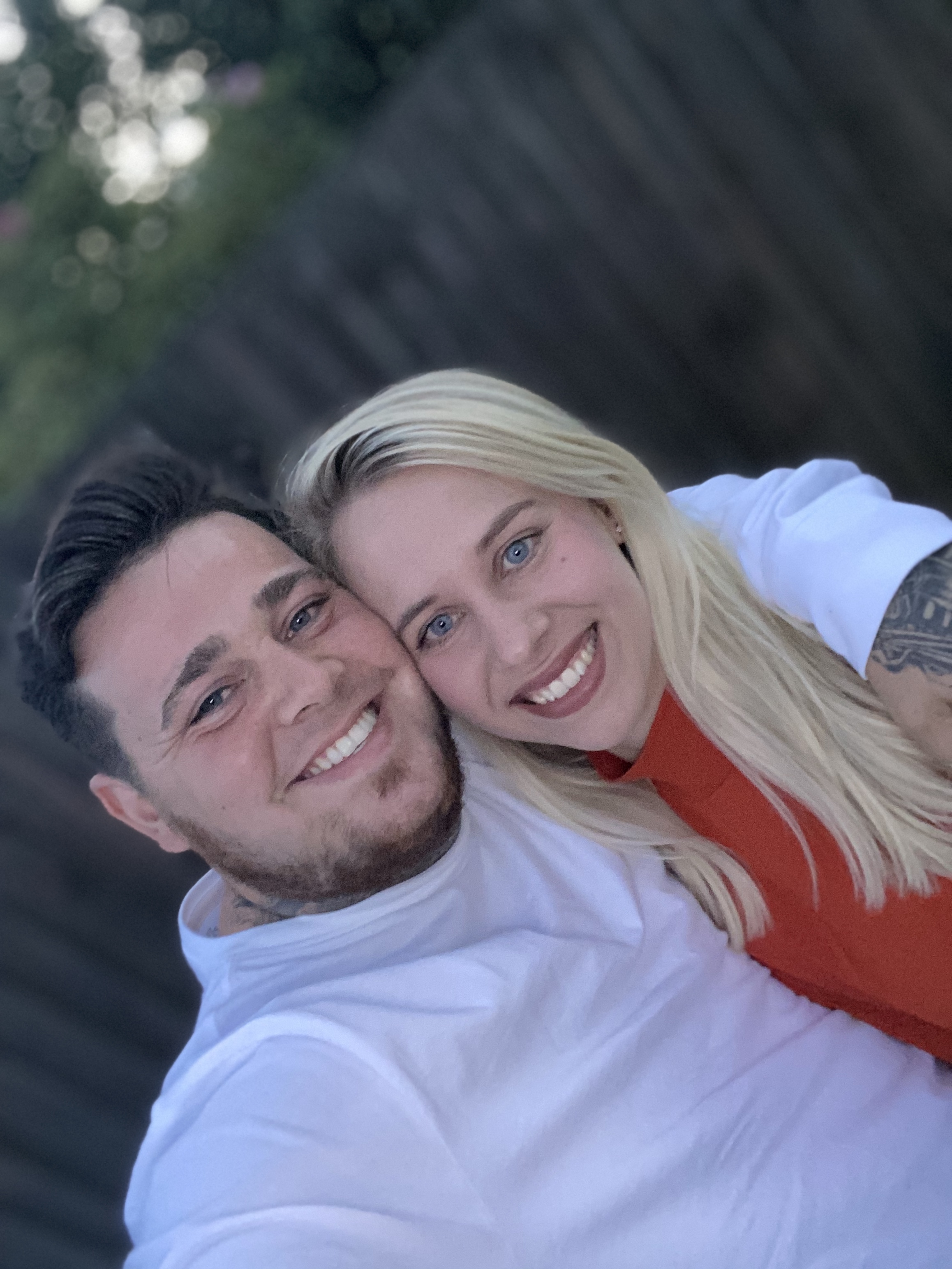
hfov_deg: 46.8
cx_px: 476
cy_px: 634
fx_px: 1100
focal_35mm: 30
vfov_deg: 60.0
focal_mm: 2.71
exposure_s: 1/30
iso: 400
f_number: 2.2
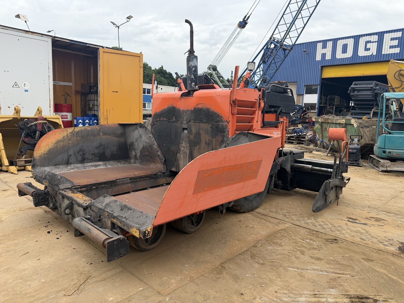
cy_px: 152
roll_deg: -2.1
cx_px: 202
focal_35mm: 24
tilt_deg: -7.6
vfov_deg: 56.8
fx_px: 280
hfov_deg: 71.6
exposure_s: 1/1812
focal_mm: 6.76
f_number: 1.78
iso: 100
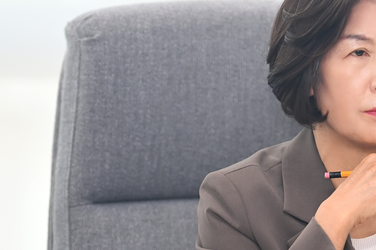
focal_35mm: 355
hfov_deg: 5.8
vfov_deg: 3.9
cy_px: 194
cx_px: 402
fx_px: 3707
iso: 640
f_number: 2.8
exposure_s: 1/250
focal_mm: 150
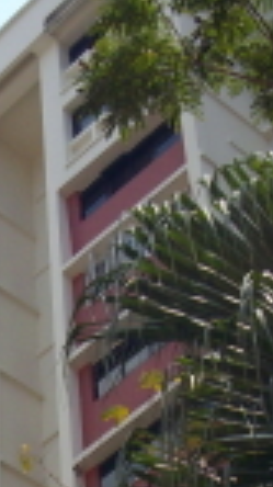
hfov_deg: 8.0
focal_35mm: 150
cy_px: 523
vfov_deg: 14.1
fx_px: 1935
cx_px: -53
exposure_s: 1/320
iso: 80
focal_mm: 6.2
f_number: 5.6
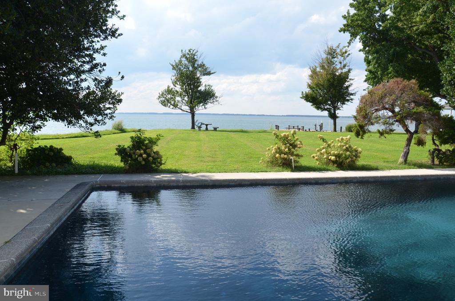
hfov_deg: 67.5
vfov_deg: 47.7
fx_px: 341
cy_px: 150
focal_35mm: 27
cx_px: 228
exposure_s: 1/250
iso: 140
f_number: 8
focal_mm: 18
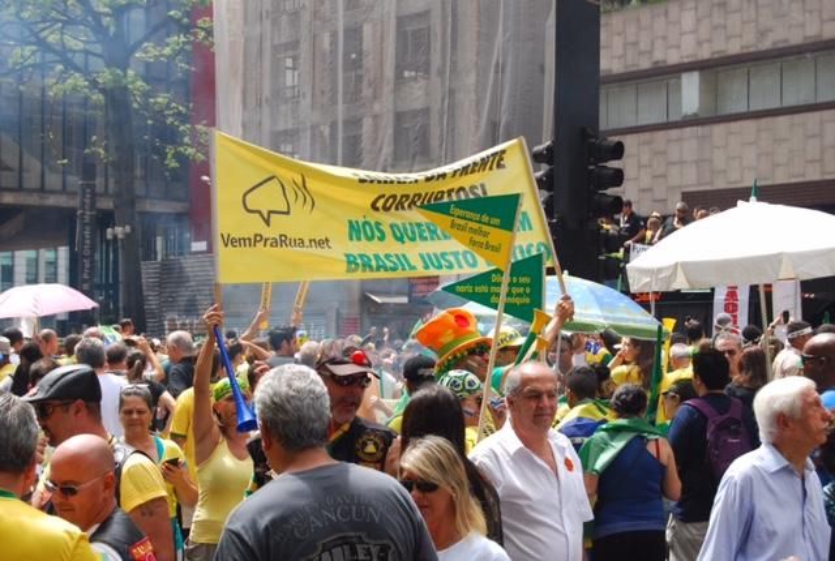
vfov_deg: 16.6
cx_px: 418
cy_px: 280
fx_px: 1918
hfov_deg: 24.6
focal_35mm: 82
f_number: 7.1
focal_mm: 55
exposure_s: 1/320
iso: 400
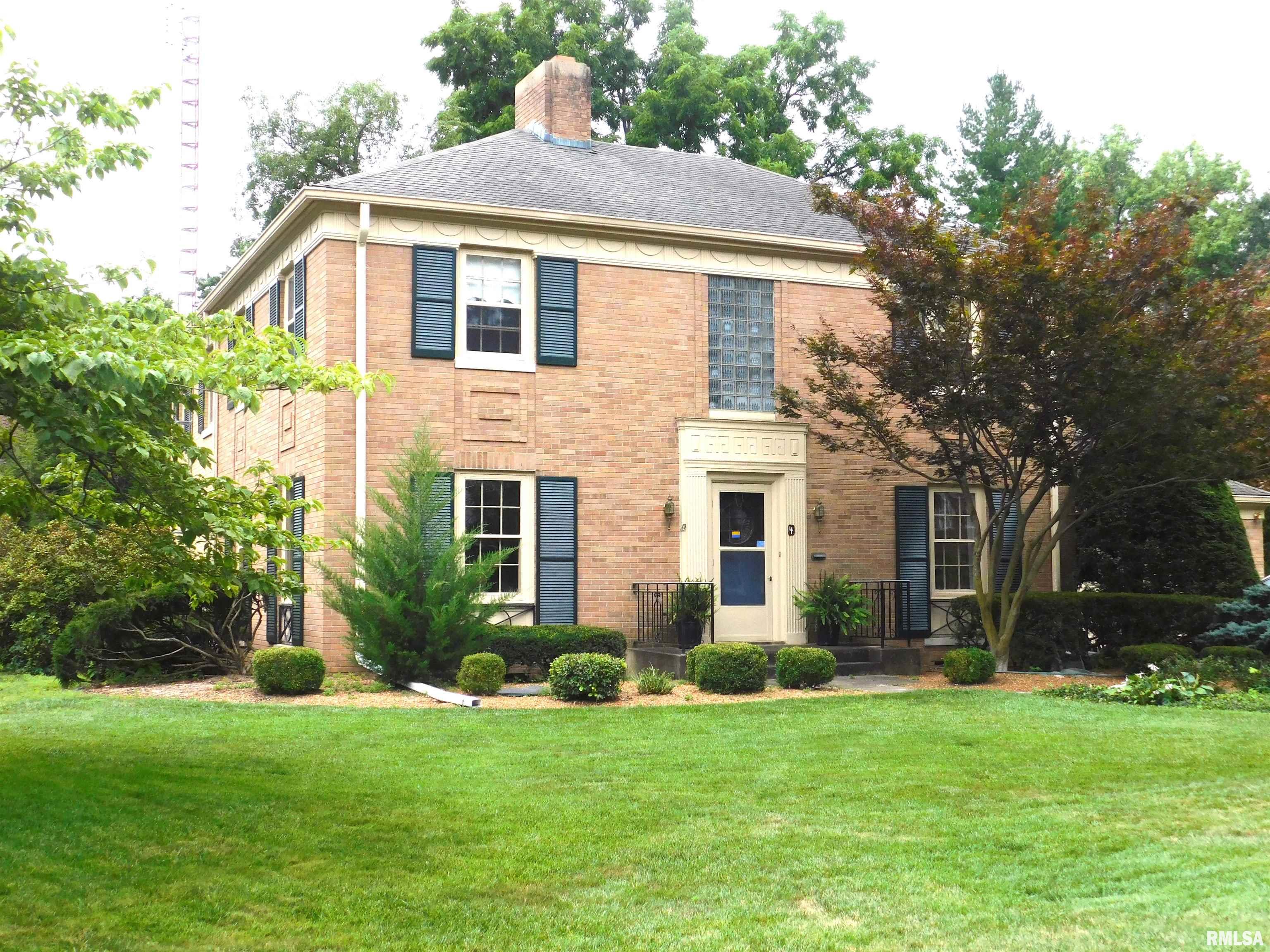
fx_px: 1468
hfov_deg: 46.8
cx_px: 635
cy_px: 476
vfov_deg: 36.0
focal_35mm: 40
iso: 125
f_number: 3.6
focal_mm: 7.1
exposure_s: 1/800
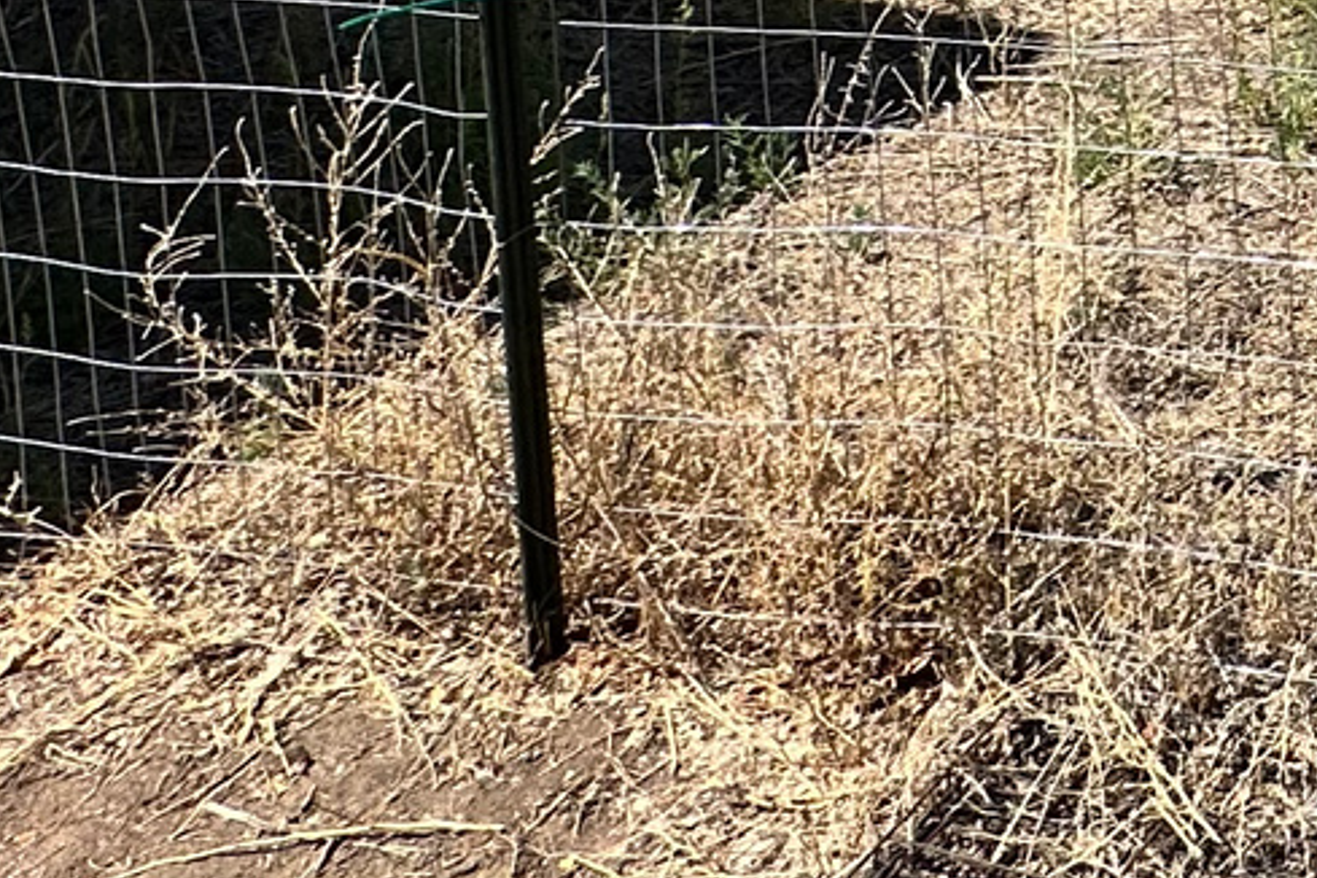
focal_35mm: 61
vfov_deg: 18.8
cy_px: -541
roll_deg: -0.5
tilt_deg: -4.8
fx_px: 2231
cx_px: 2103
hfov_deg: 23.9
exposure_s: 1/2020
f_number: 2.2
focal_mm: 2.22
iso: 50
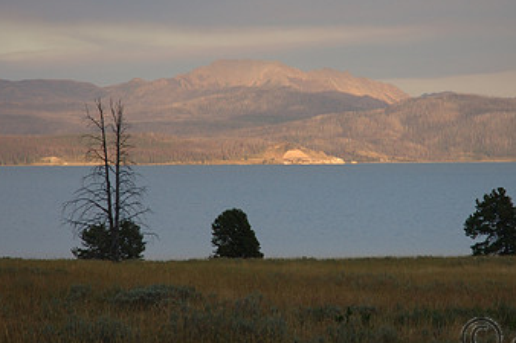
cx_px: 302
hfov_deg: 11.4
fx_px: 2579
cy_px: 128
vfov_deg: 7.6
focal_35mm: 180
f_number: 4.5
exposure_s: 1/60
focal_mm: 70
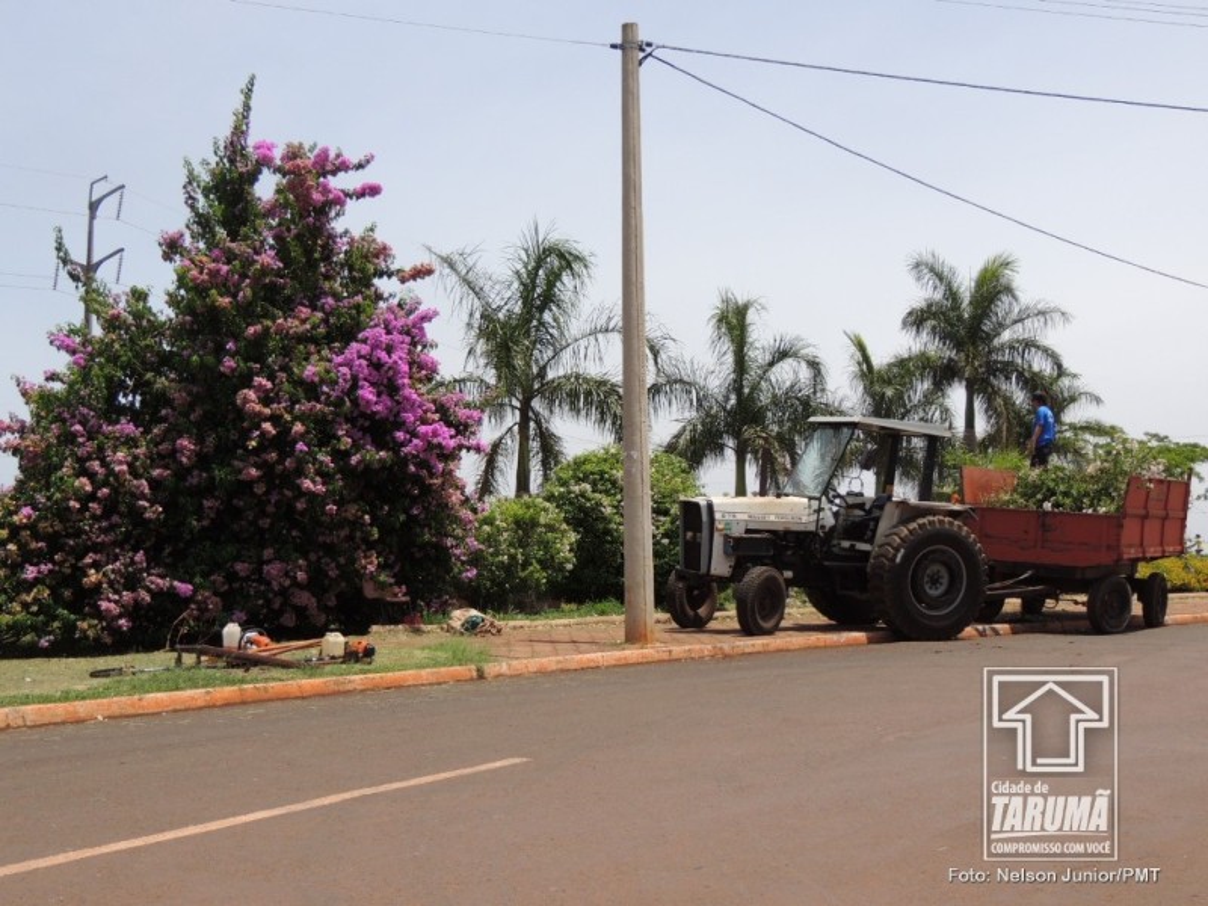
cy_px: 453
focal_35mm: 47
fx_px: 1640
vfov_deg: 30.9
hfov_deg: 40.4
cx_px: 604
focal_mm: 8.3
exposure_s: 1/1000
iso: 100
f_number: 3.5
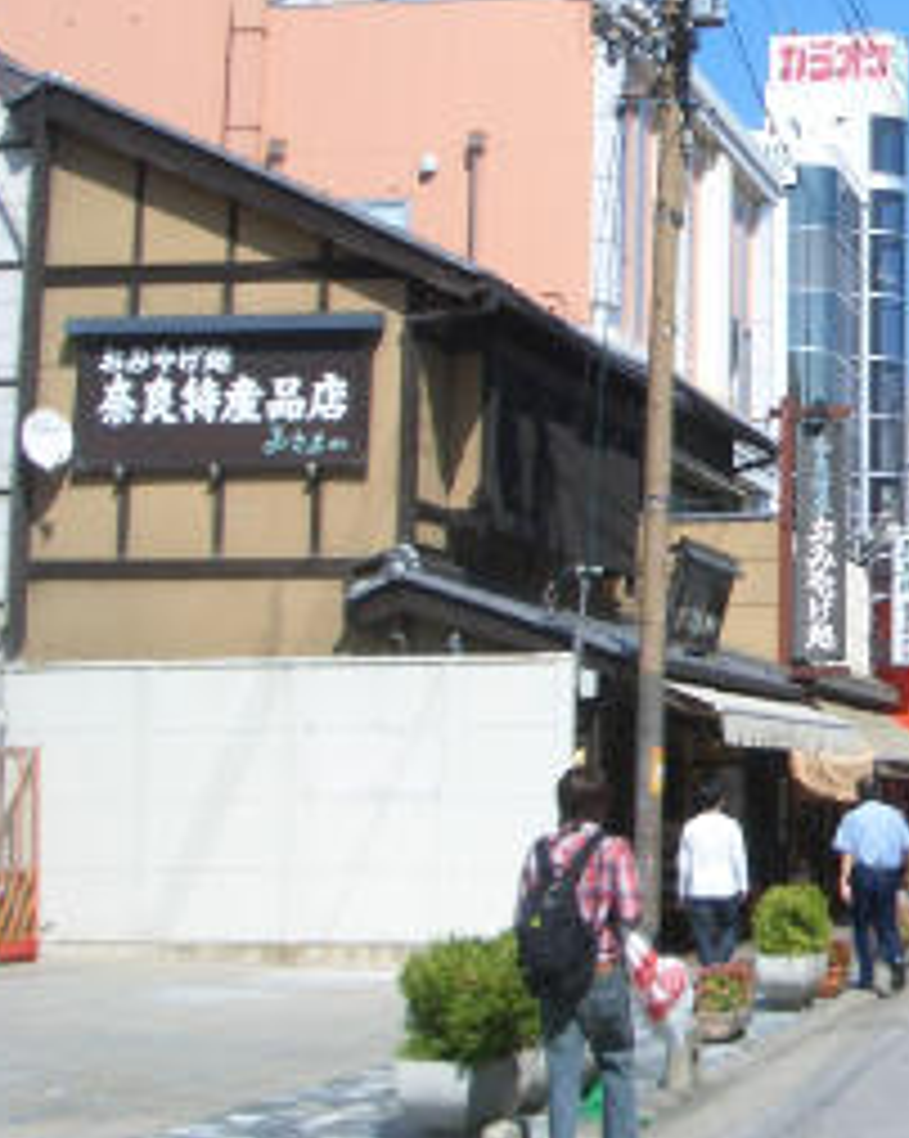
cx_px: 1125
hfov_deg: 17.9
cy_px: 387
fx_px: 2727
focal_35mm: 81
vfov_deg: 23.5
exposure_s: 1/500
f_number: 4.6
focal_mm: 6.8
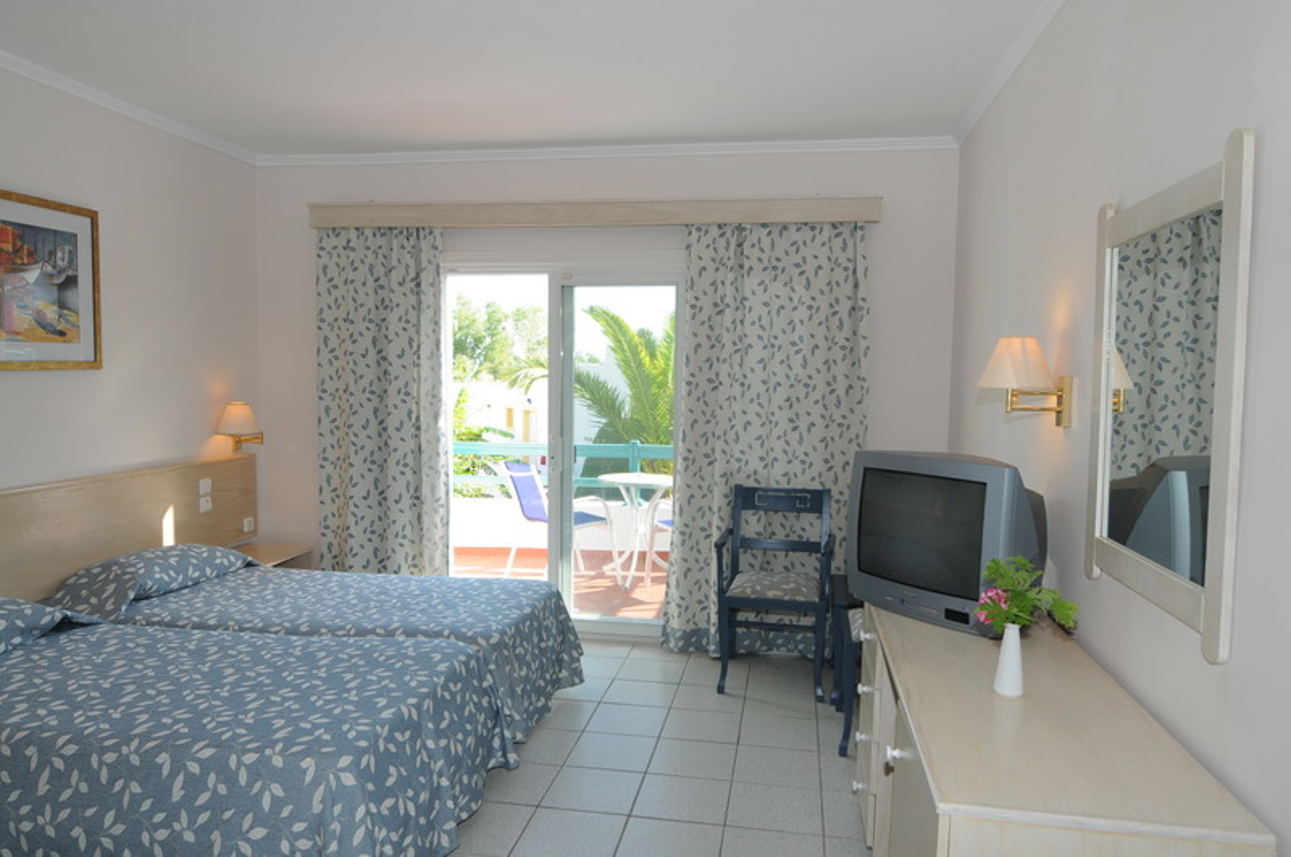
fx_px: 859
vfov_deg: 53.0
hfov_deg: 73.8
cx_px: 646
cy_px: 428
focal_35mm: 24
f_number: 6.3
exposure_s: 1/100
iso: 200
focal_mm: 16
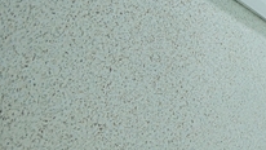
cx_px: 443
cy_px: 116
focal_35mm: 61
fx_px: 430
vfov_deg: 19.6
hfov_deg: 23.5
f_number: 5
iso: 800
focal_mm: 10
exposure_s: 1/60
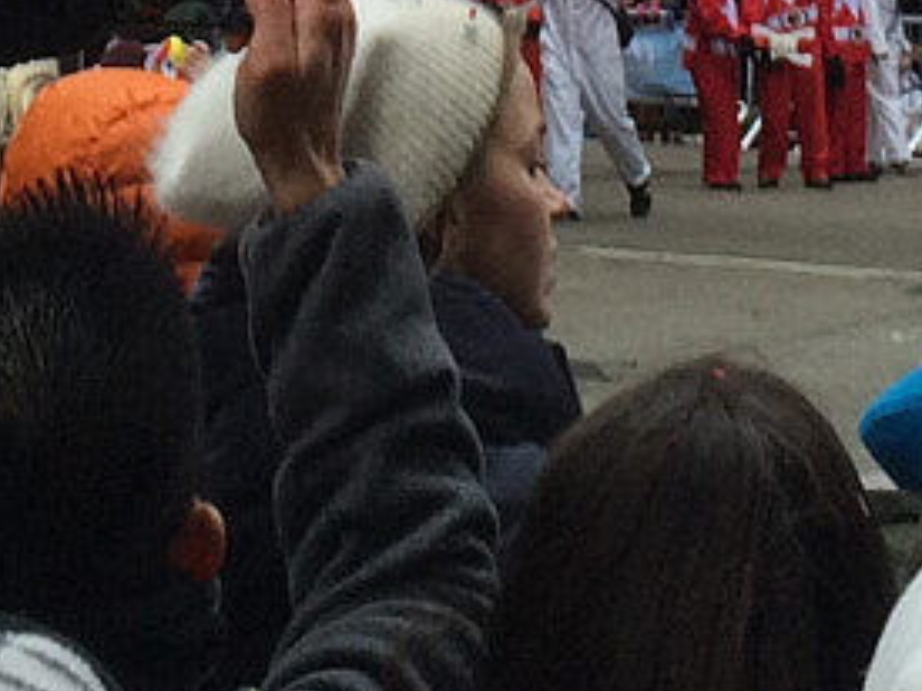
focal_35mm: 169
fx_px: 4499
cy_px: -1191
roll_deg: +2.0
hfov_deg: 11.7
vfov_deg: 7.9
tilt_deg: +11.3
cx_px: 265
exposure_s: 1/120
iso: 50
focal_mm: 4.15
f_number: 2.2
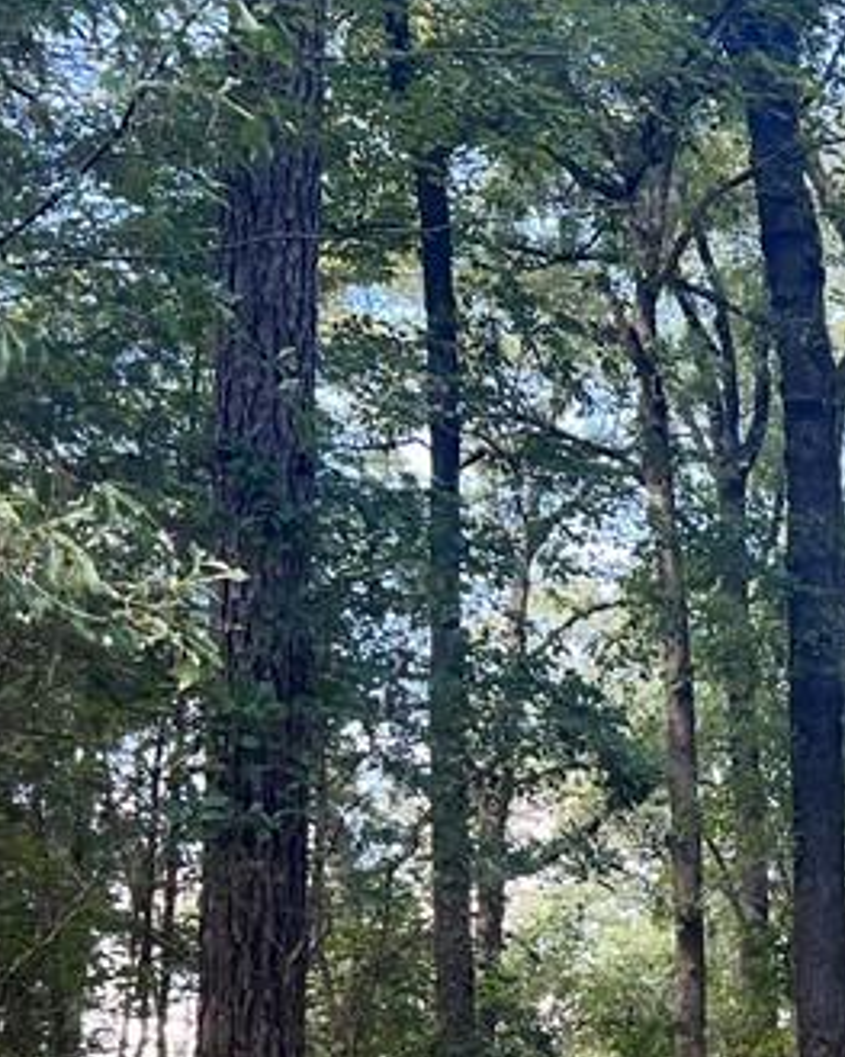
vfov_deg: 23.0
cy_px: 1092
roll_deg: -0.2
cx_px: 1359
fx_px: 2471
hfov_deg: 17.1
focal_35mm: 79
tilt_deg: +4.6
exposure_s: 1/152
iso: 40
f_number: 1.5
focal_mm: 5.7
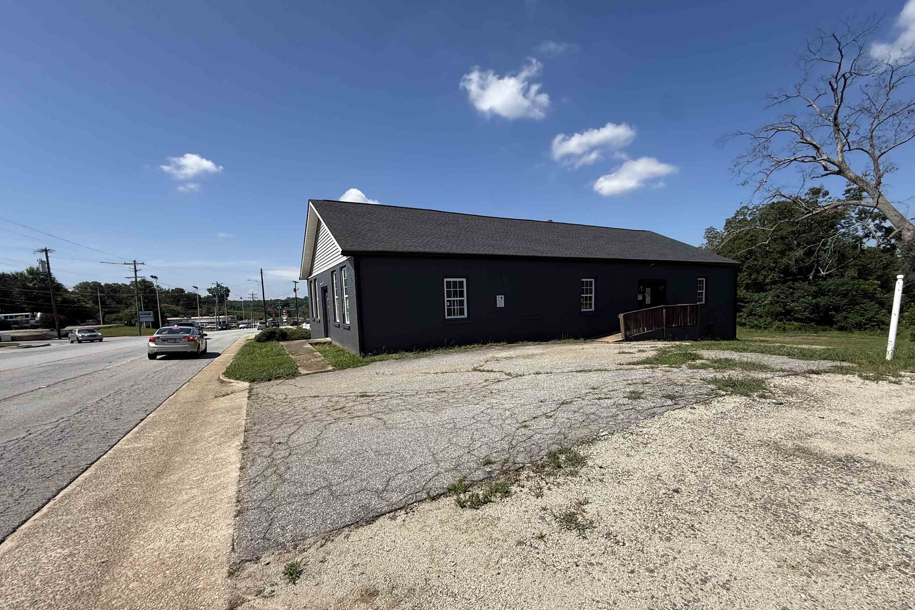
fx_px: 381
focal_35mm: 15
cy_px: 329
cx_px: 468
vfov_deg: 77.2
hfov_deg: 100.4
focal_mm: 2.22
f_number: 2.2
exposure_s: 1/2506
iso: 50
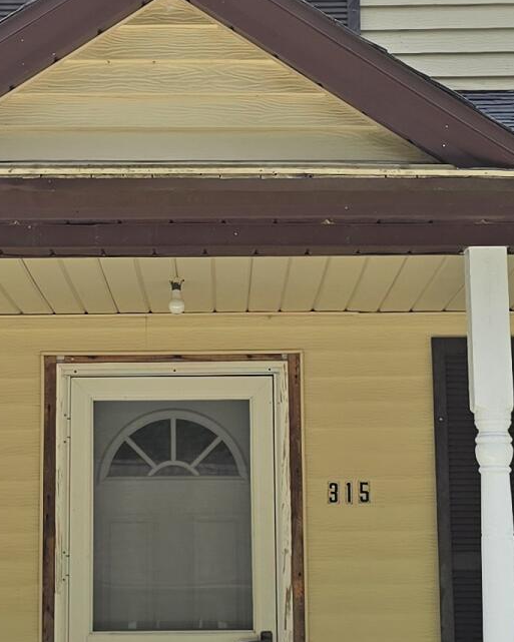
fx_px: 1996
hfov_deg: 14.6
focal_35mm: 105
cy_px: 320
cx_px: 148
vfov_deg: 18.3
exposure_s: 1/1041
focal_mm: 6.3
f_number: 1.7
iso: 12
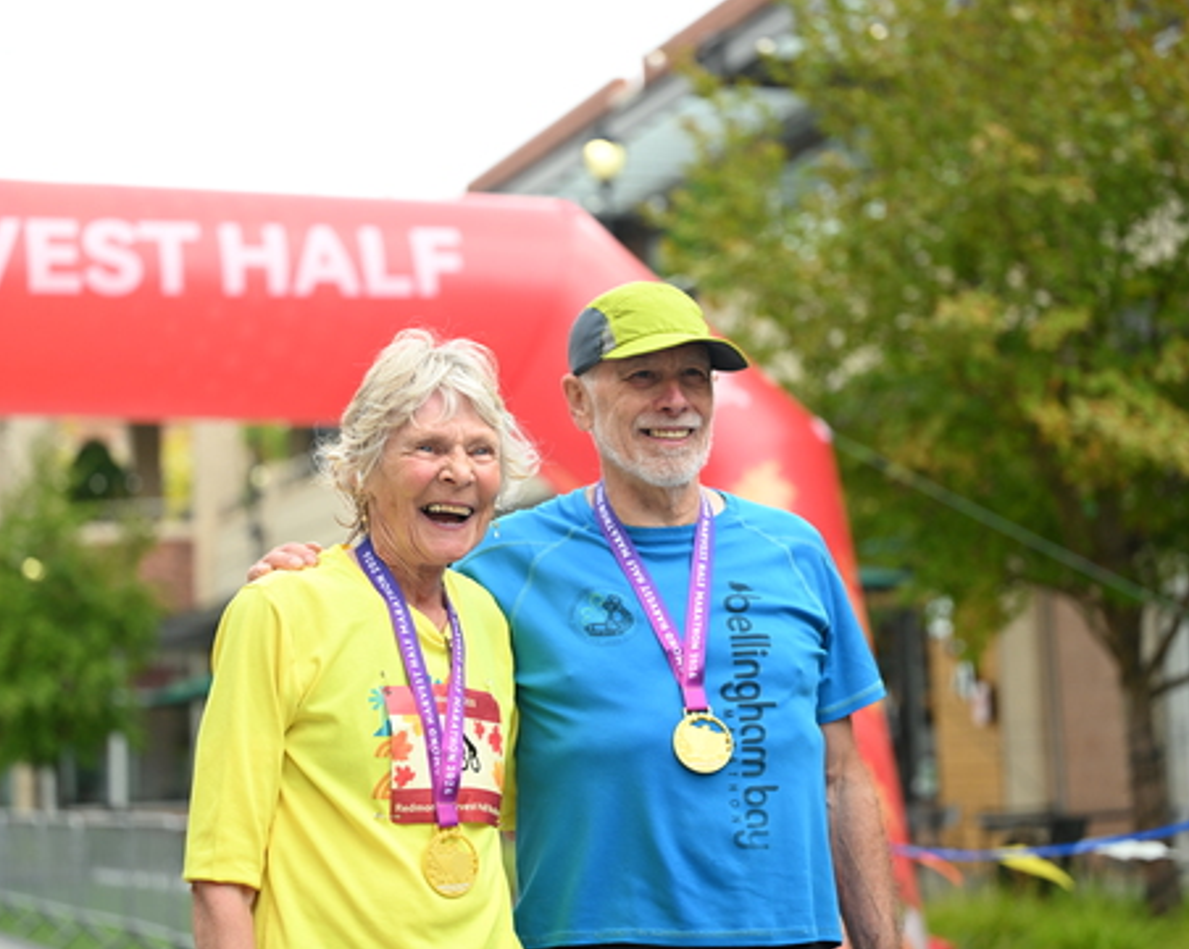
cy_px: 477
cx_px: 571
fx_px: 2813
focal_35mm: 80
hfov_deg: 23.9
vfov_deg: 19.2
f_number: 2.8
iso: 640
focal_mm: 70
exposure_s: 1/1600
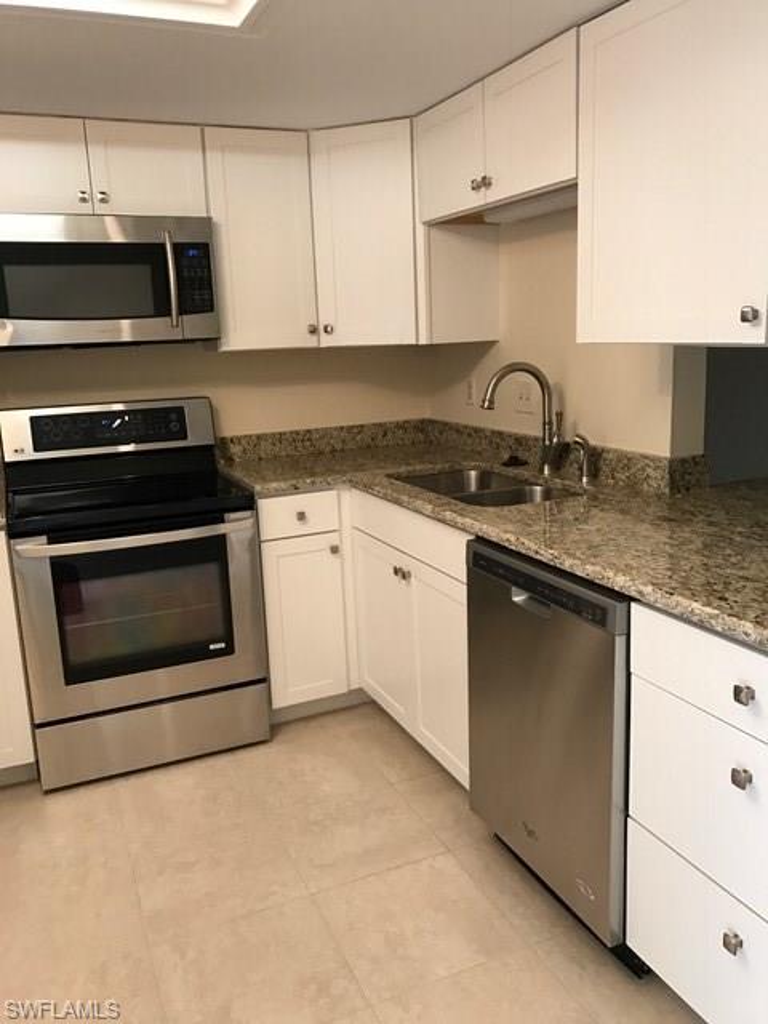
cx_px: 384
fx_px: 828
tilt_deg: -11.1
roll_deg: +3.1
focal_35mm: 28
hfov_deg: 49.7
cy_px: 512
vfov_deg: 63.4
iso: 40
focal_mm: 3.99
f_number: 1.8
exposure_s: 1/15
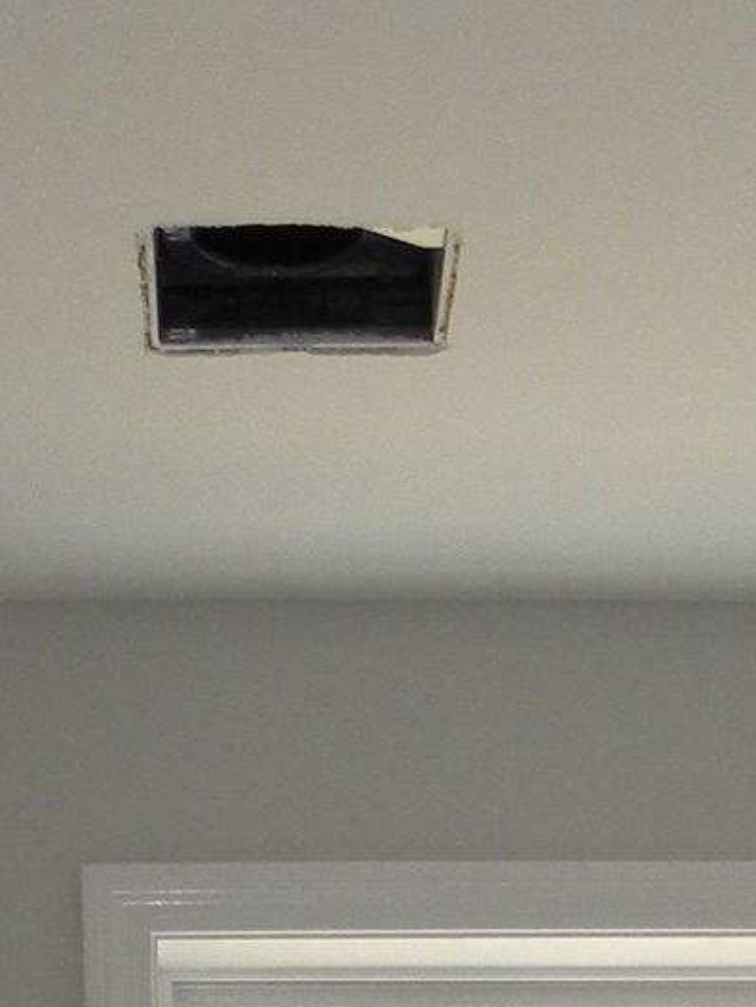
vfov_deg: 14.9
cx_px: 486
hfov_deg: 13.1
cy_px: 1881
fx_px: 3288
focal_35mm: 113
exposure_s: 1/73.8
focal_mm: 4.6
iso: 92
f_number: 2.8
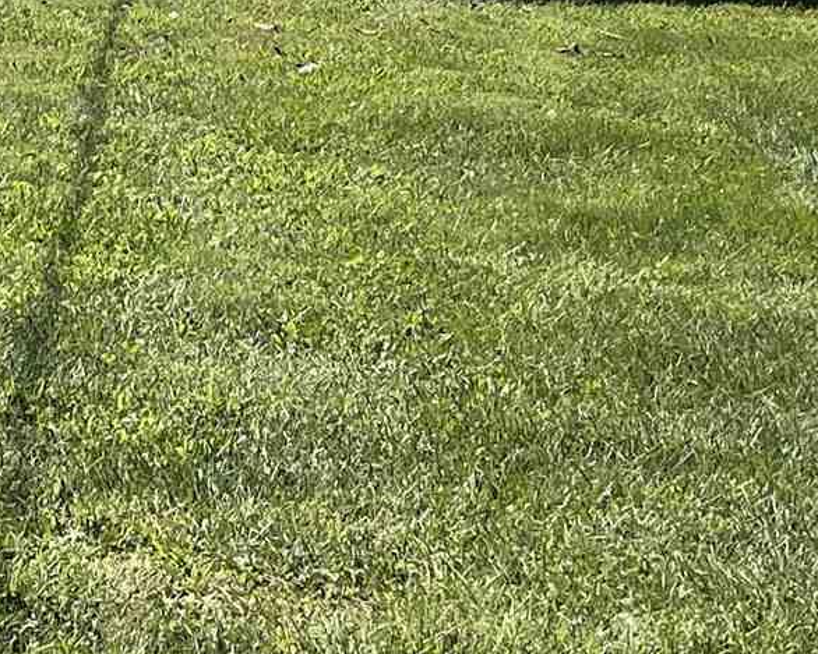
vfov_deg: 10.3
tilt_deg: +15.9
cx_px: -98
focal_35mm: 133
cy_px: -852
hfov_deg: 14.1
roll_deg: +1.3
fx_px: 3220
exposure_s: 1/4902
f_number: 1.6
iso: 32
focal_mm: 5.1
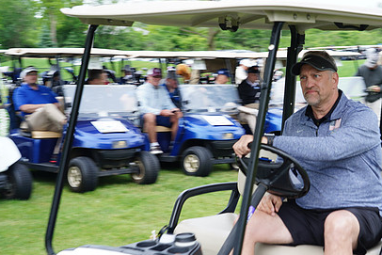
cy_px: 159
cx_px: 262
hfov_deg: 28.6
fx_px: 743
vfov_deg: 19.4
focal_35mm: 70
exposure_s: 1/100
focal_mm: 49
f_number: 5.6
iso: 125
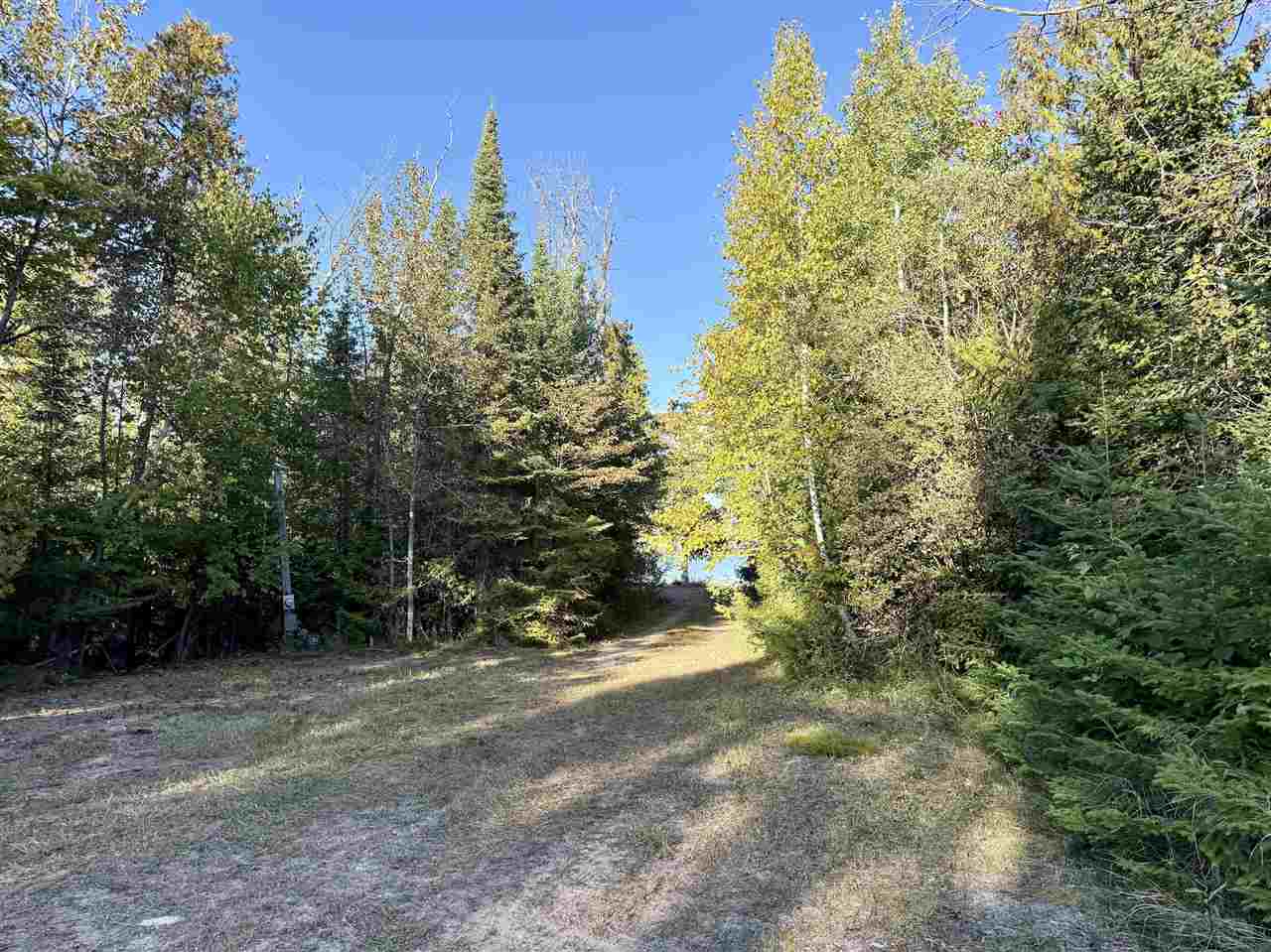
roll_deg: +0.6
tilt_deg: +4.6
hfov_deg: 71.6
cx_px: 636
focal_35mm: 24
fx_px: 881
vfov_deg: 56.8
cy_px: 476
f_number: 1.78
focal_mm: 6.76
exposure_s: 1/1271
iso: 100
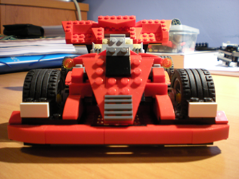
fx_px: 262
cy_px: 90
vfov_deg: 37.7
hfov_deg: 49.0
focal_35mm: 38
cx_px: 120
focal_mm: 6.3
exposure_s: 1/11
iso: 200
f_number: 3.1
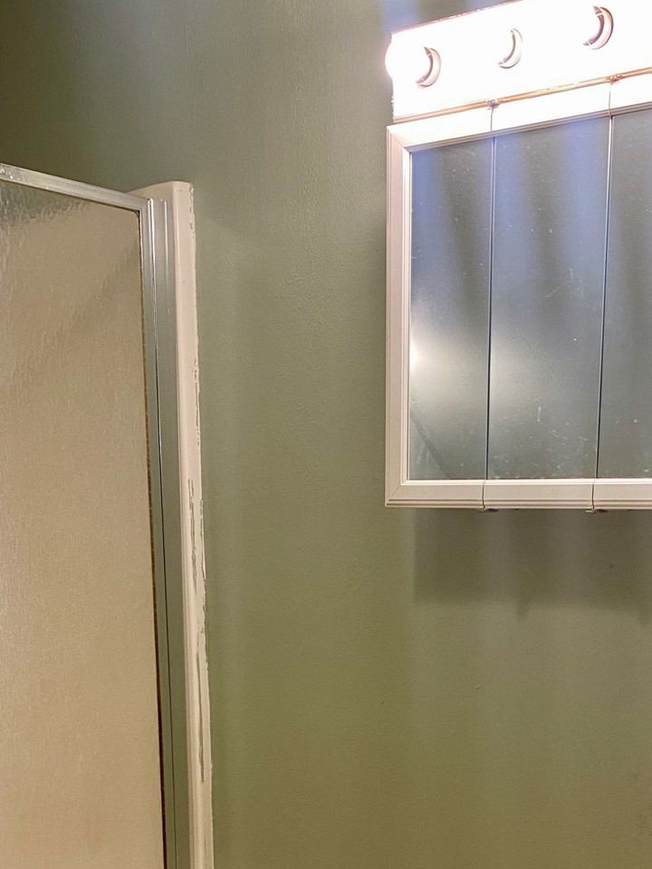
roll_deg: -0.3
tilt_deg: -13.1
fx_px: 1306
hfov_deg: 28.0
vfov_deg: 34.2
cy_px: 829
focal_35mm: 52
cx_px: 377
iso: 80
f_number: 1.8
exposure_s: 1/60
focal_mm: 4.25
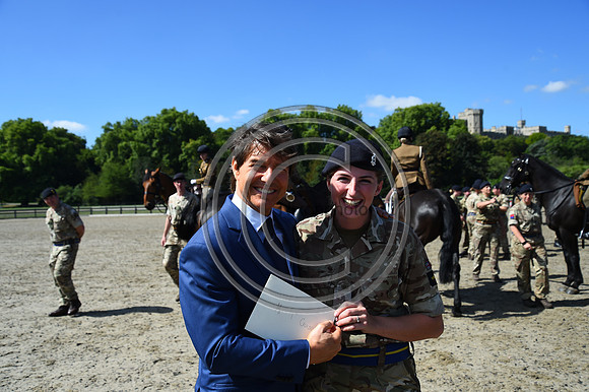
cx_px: 294
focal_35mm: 32
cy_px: 196
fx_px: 523
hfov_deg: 58.7
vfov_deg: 41.1
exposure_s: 1/1250
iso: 220
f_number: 5.6
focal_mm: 32
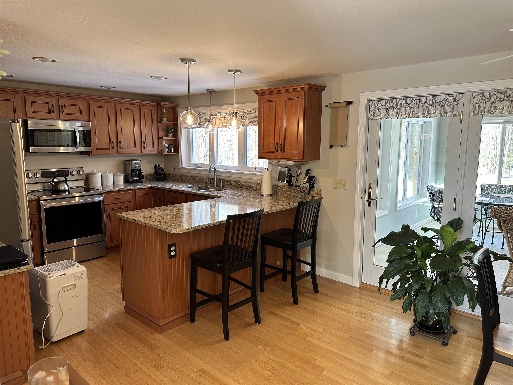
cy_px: 192
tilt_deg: -8.2
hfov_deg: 71.6
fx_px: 356
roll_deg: -0.2
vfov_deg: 56.8
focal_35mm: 24
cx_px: 256
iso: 125
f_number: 1.78
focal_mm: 6.86
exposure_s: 1/120
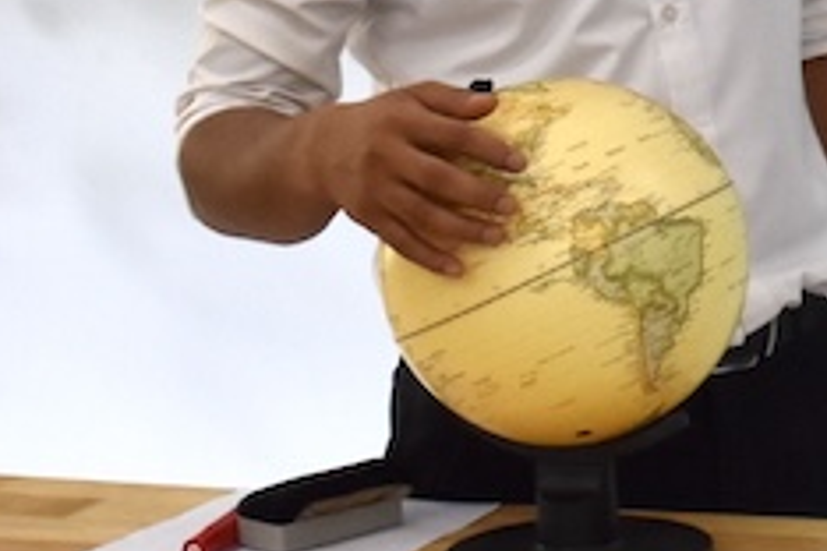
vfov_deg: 7.9
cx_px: 1410
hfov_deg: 11.2
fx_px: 3977
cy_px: -118
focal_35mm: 173
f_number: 4
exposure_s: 1/160
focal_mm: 27
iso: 800
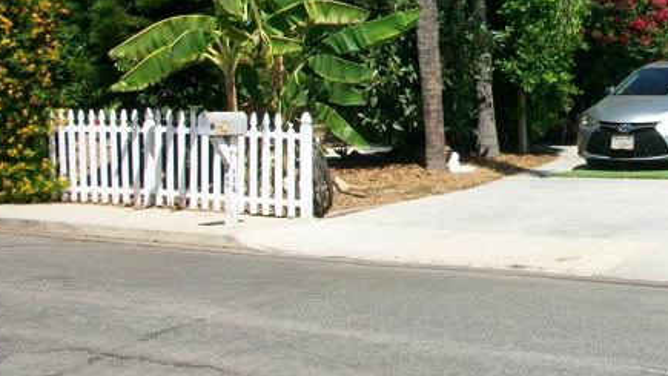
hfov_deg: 24.9
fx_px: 1453
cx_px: 640
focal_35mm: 82
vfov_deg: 14.6
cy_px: 46
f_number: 5.5
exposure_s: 1/320
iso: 64
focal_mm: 5.7
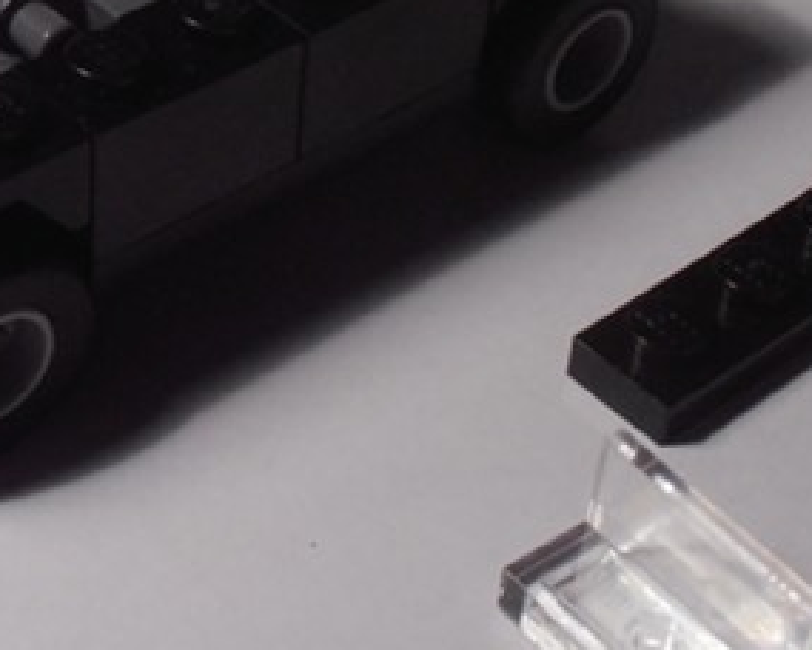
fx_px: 2740
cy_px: 155
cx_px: 174
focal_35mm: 114
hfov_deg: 16.7
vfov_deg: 13.5
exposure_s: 1/40
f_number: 3.9
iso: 80
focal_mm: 6.61
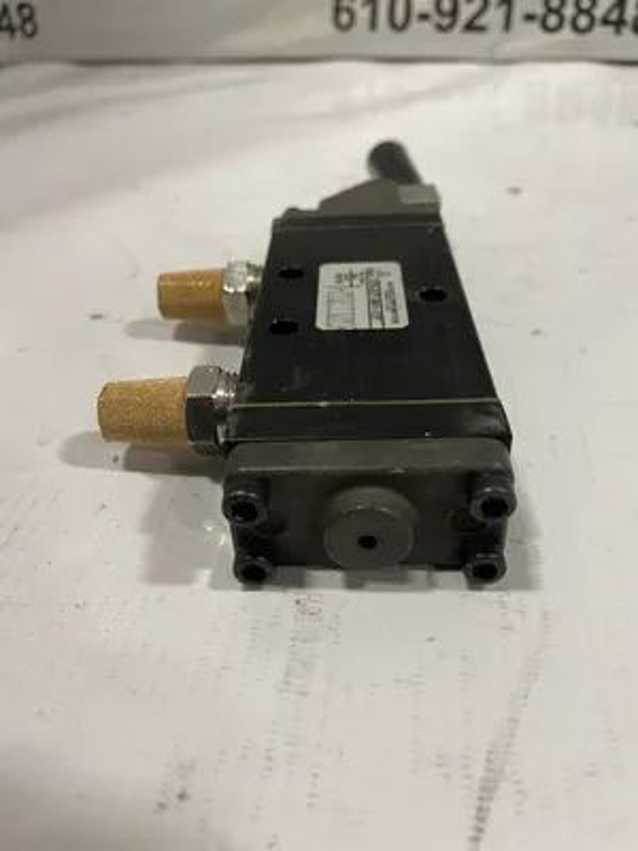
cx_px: 319
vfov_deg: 67.3
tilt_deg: -37.9
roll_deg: +1.6
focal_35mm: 26
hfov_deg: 53.1
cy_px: 426
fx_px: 639
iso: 160
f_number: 1.6
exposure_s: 1/60
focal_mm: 4.2
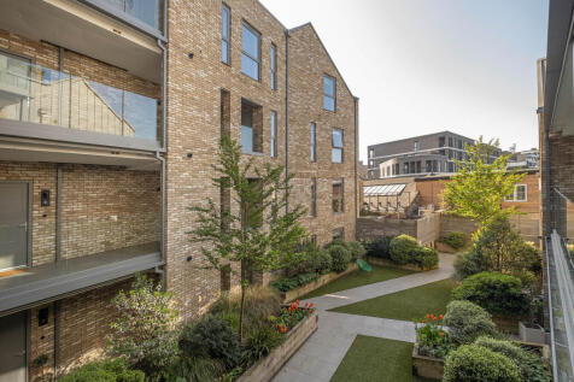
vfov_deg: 77.3
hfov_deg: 100.4
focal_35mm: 15
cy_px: 191
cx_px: 287
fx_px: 239
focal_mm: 10
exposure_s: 1/125
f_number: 7.1
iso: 400
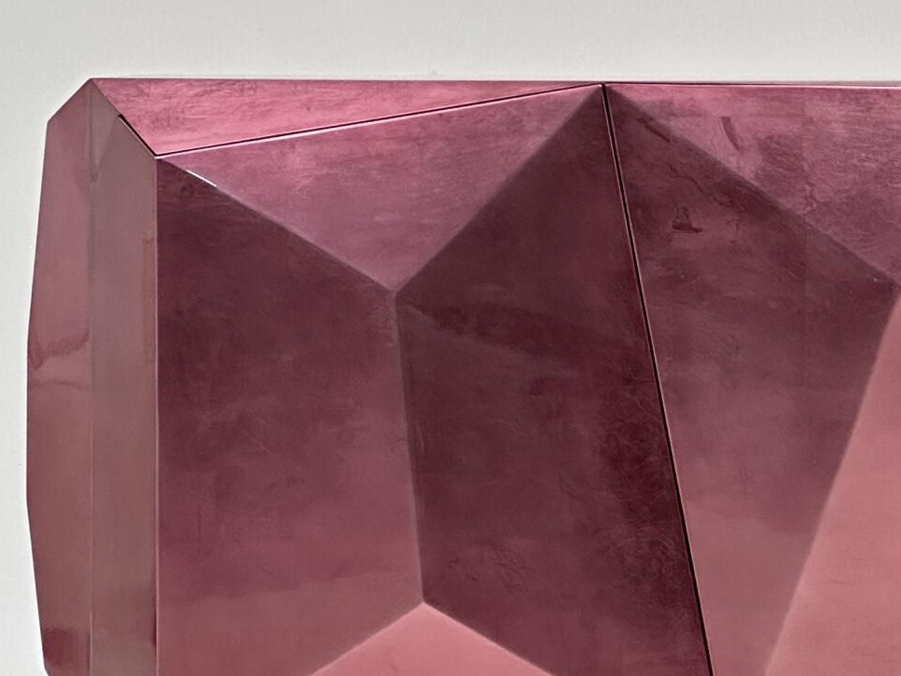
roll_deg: +0.1
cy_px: 230
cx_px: 935
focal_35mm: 204
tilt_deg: -1.9
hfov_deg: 9.6
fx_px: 5311
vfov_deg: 7.3
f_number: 2.8
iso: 400
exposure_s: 1/100
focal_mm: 9
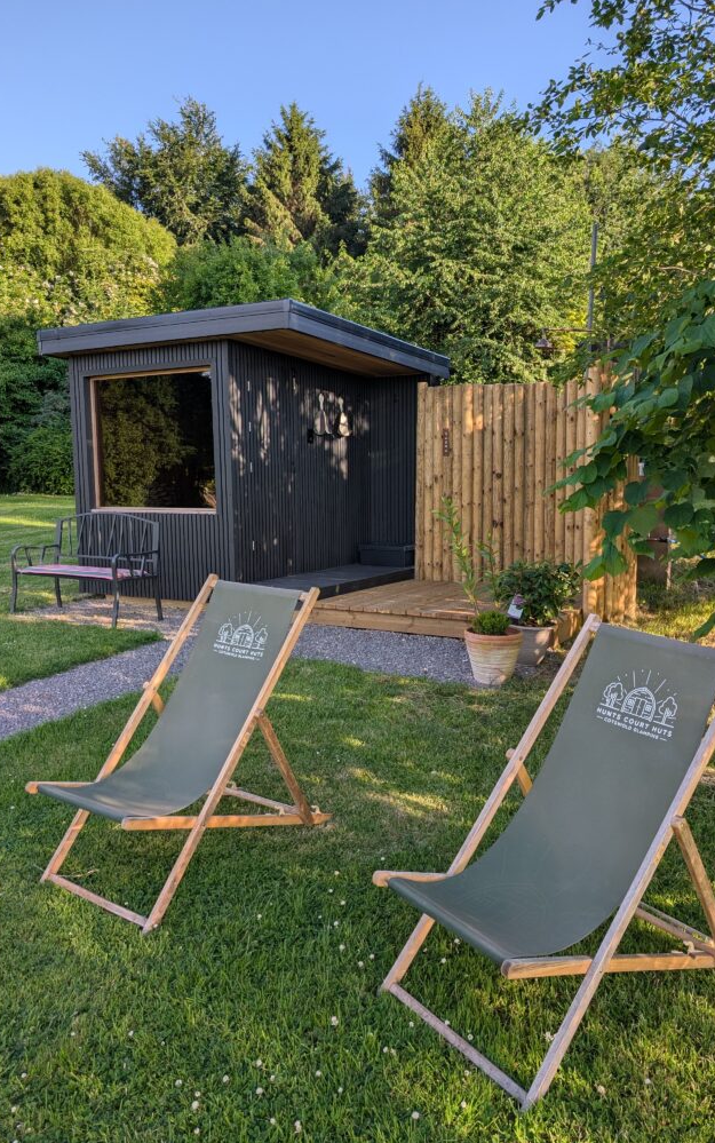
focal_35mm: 26
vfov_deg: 70.4
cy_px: 574
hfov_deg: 47.6
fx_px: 810
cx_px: 372
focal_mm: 6.9
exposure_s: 1/372
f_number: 1.68
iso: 21
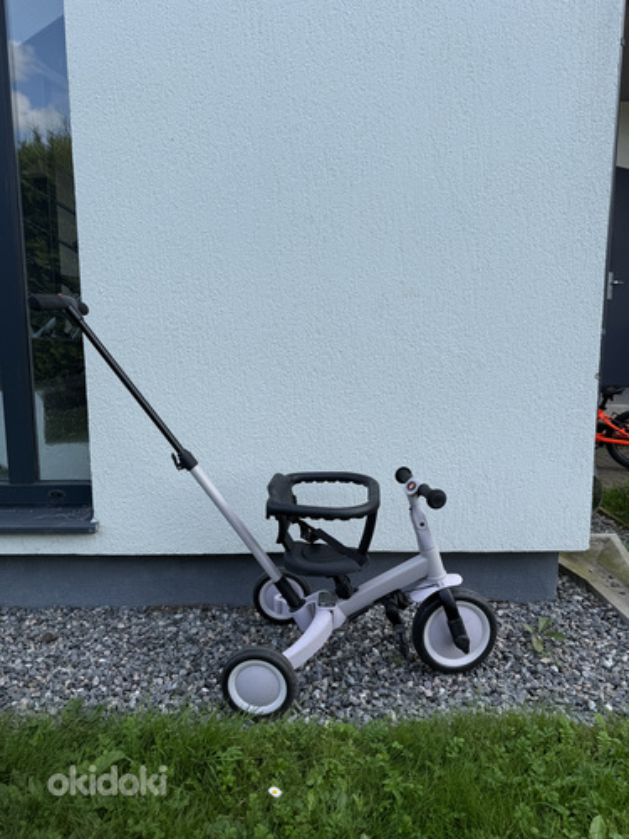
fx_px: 581
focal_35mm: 24
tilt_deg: -5.9
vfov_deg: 71.6
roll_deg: -0.4
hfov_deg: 56.8
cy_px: 420
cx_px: 314
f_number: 1.78
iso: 80
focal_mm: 6.76
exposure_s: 1/1018
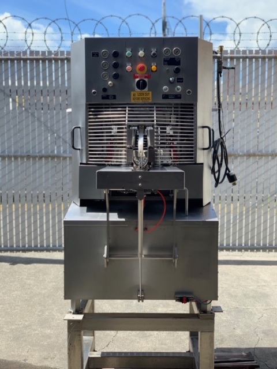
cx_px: 138
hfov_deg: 28.0
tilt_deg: -3.2
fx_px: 555
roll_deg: -0.8
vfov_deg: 36.8
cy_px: 184
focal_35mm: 52
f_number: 2.4
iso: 16
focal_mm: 6
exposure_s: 1/400
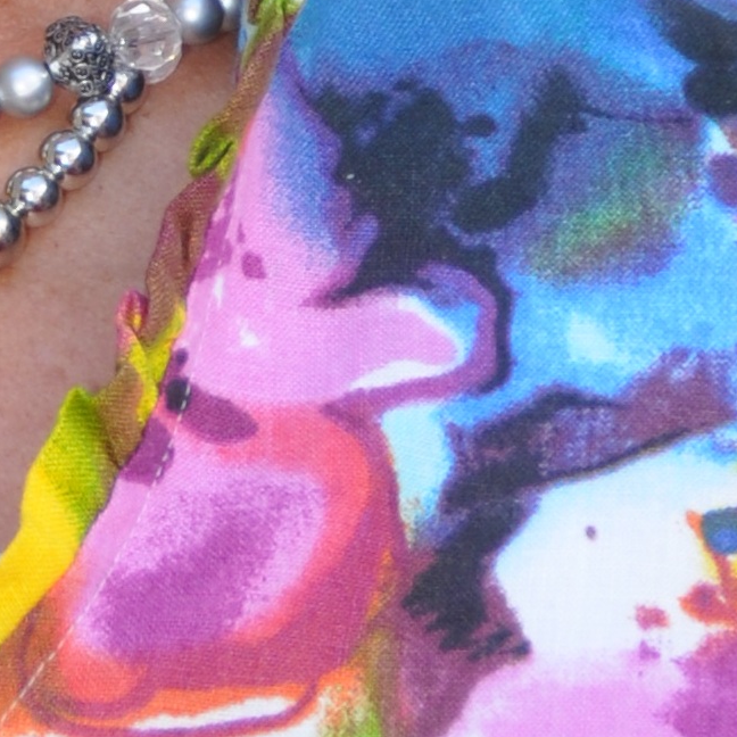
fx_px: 10478
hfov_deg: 4.0
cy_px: -621
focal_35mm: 435
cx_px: -249
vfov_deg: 4.0
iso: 200
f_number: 5.6
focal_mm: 80
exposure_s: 1/125
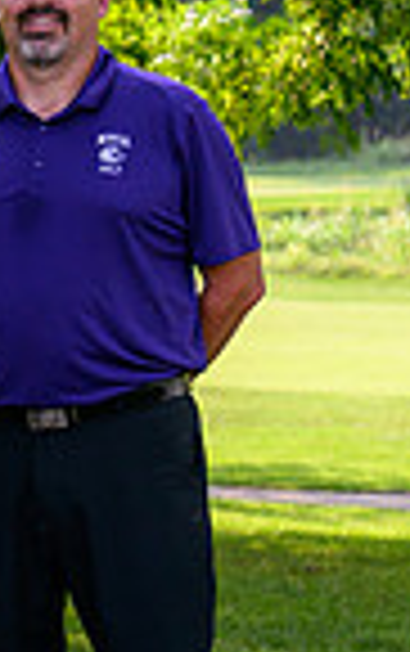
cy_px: 393
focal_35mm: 183
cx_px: -847
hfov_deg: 6.5
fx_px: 3262
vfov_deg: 11.4
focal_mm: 45
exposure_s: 1/1250
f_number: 3.2
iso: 400
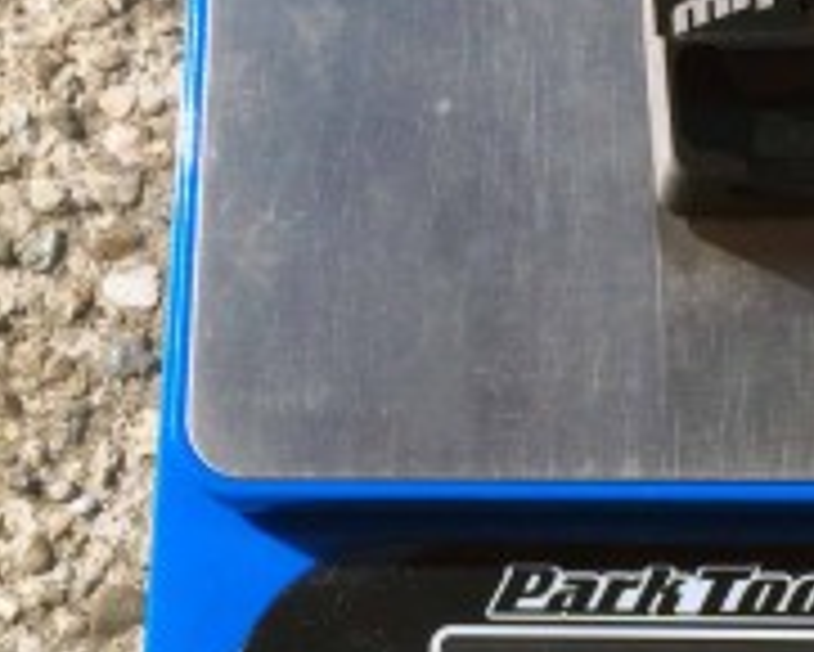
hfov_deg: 19.6
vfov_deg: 15.9
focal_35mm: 97
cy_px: 378
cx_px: 585
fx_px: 2338
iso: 32
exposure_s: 1/1520
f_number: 2.2
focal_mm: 4.12
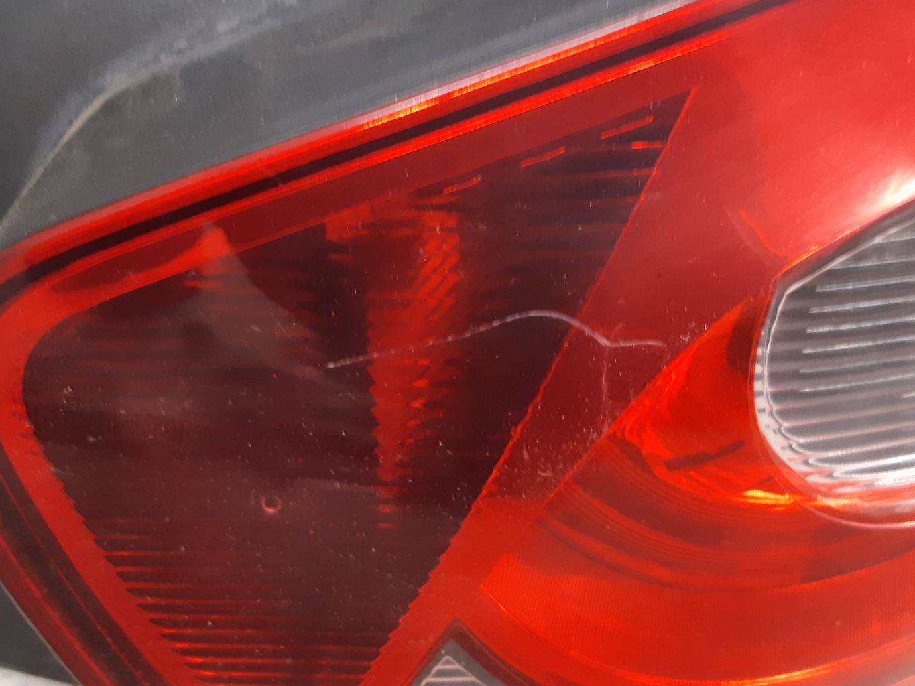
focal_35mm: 39
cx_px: 485
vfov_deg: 36.8
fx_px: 1031
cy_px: 297
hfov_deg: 47.8
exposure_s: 1/25
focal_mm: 3.93
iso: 200
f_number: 1.7
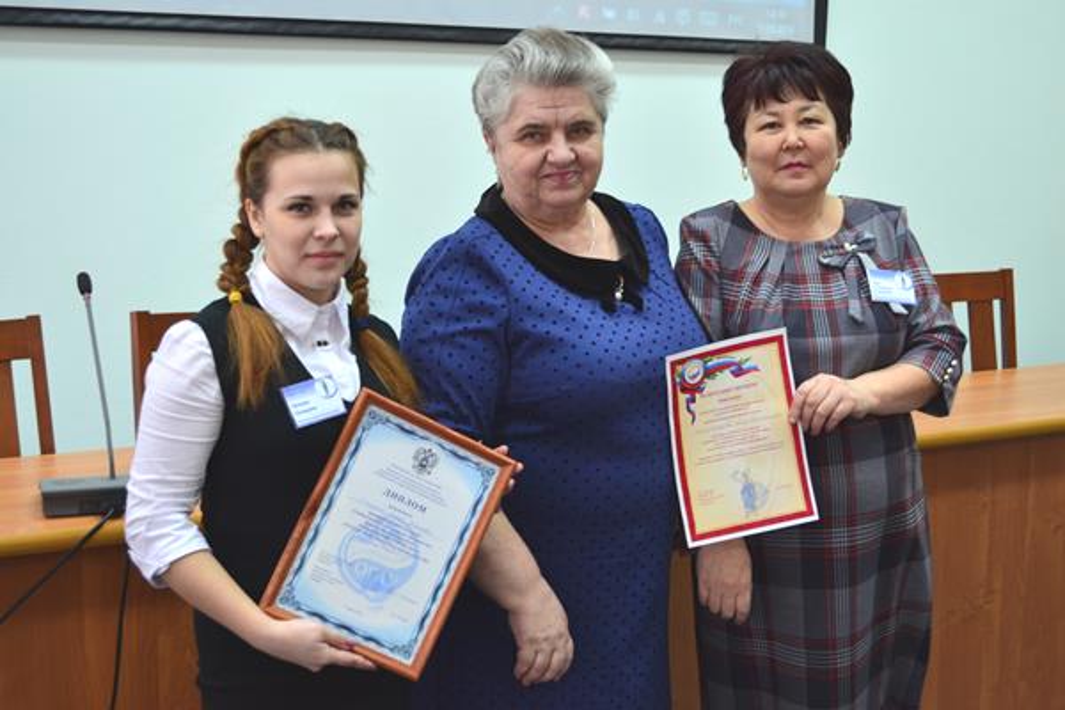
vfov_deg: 26.5
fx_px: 1509
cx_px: 532
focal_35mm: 51
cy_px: 355
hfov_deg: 38.9
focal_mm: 34
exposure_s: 1/50
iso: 640
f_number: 5
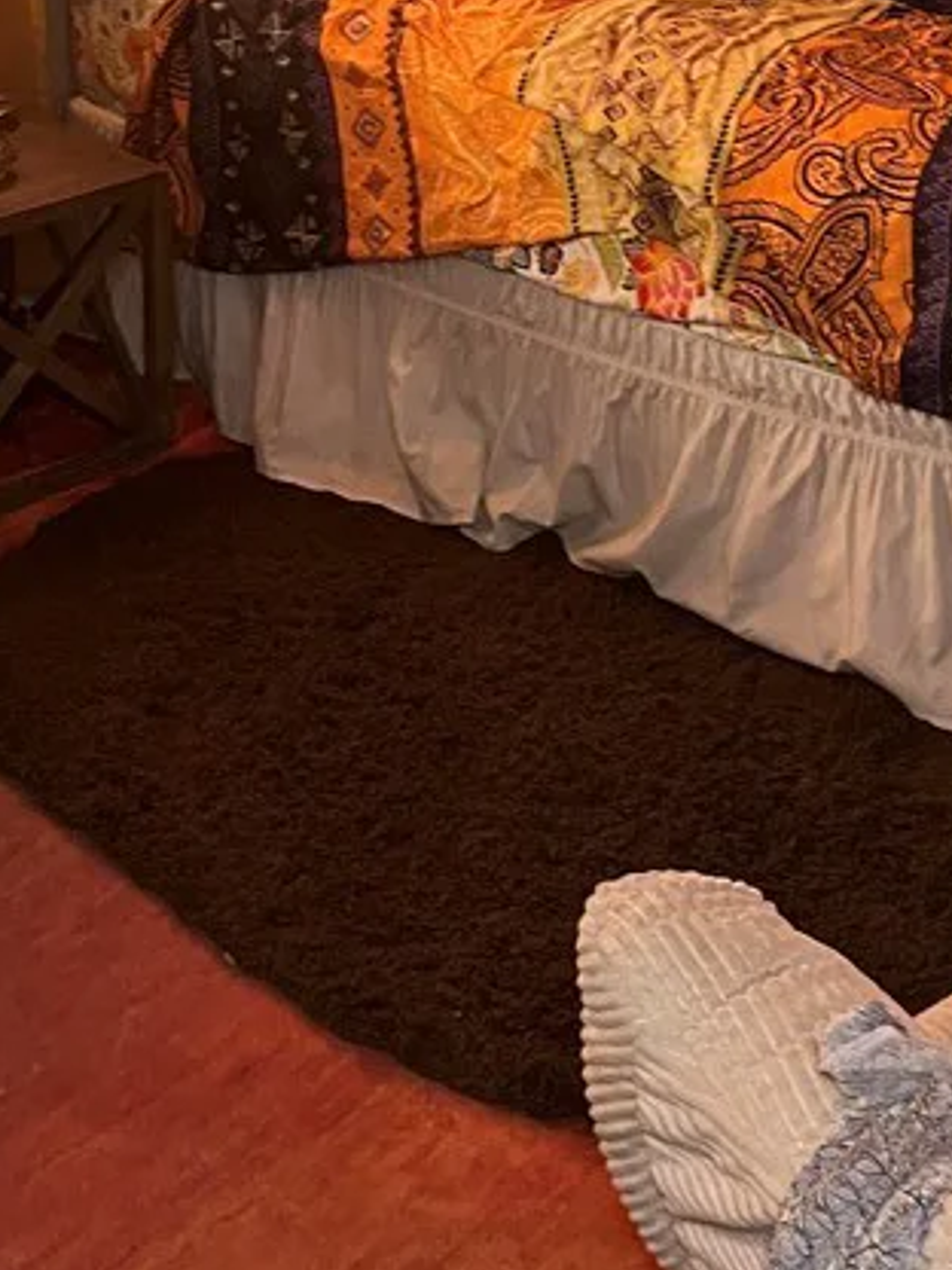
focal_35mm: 64
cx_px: 754
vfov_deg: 28.1
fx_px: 2347
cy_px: -61
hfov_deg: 22.6
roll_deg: -2.4
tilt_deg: -14.4
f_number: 1.6
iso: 500
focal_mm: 5.1
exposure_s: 1/40
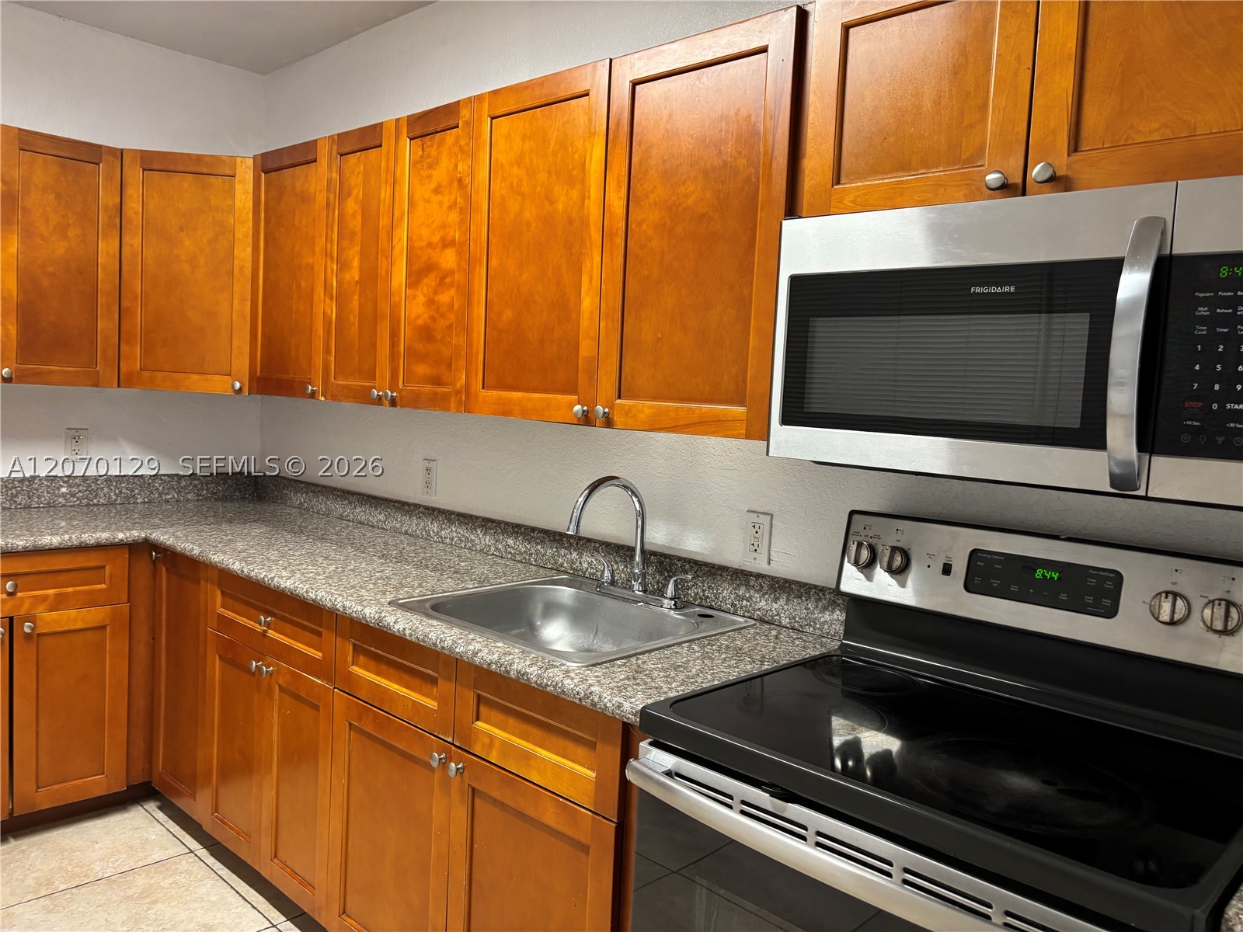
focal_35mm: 26
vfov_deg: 53.1
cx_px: 622
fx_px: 934
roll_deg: -3.5
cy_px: 466
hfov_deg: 67.3
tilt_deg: -3.4
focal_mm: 5.96
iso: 160
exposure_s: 1/60
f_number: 1.6
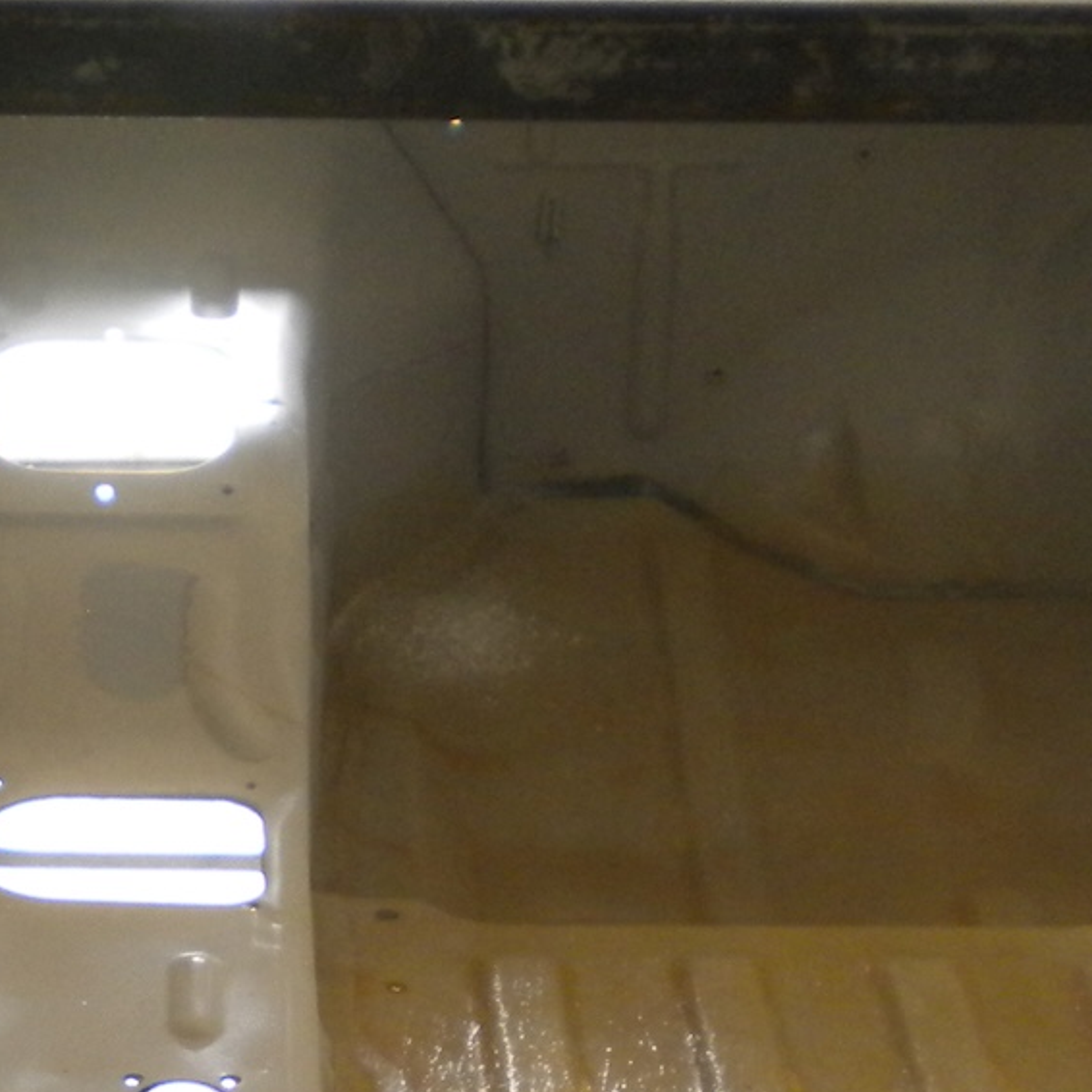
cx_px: 102
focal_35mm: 105
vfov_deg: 16.3
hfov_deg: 16.4
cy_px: 1057
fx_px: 3747
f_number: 3.1
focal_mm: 6.3
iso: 233
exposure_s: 1/57
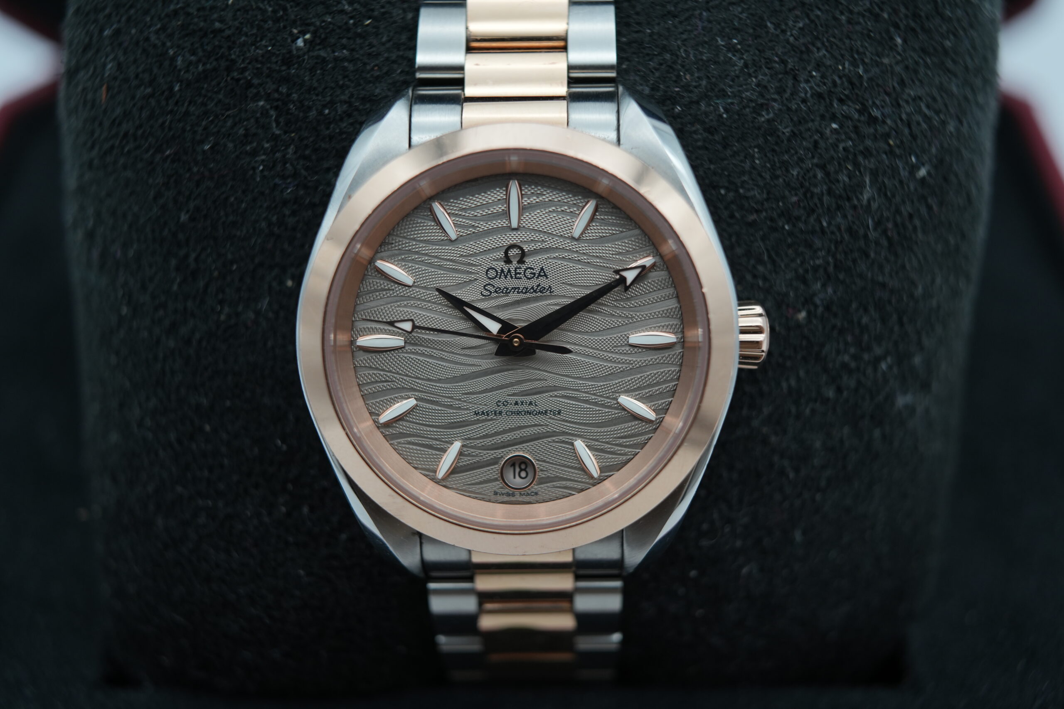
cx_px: 532
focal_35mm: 35
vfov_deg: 37.9
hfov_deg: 54.4
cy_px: 354
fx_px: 1034
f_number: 5
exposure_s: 1/250
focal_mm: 35
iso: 400
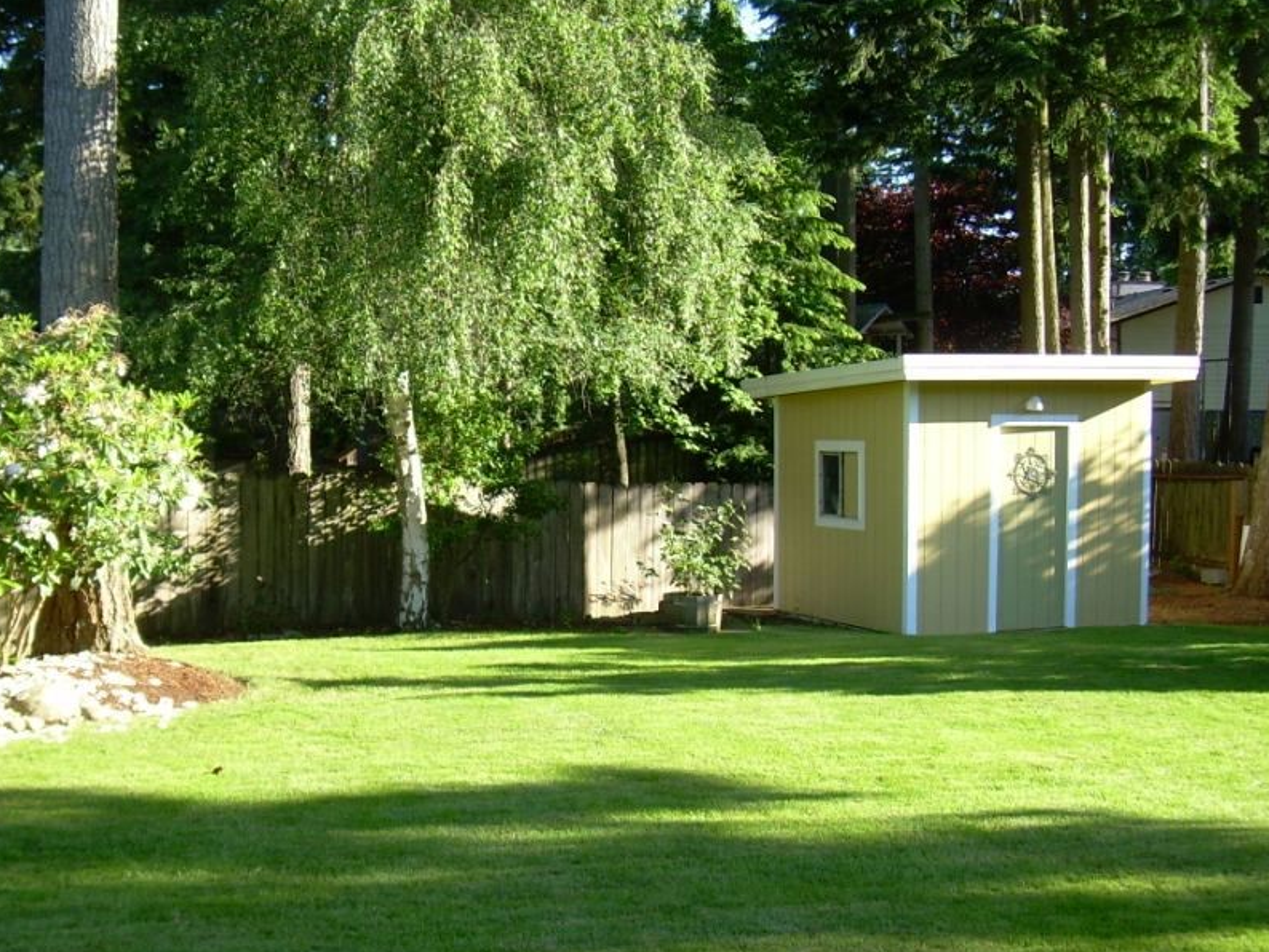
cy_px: 524
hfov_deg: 38.6
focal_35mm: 49
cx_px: 454
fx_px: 1797
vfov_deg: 29.7
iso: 50
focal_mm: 6.3
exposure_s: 1/149
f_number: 2.8
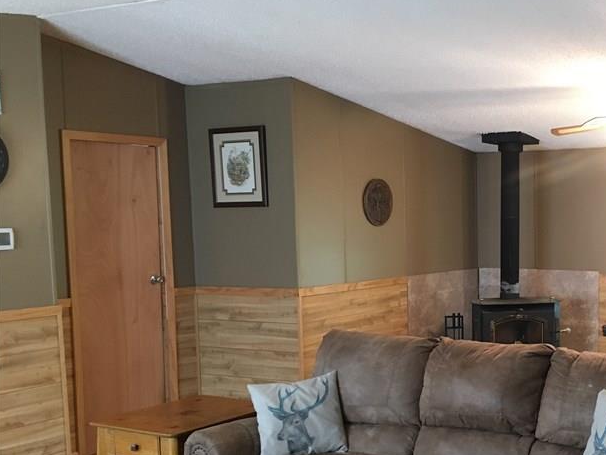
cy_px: 299
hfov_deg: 37.1
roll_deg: +0.5
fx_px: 858
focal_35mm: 49
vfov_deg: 29.5
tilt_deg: -4.9
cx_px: 508
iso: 200
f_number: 2.2
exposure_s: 1/17
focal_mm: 4.15
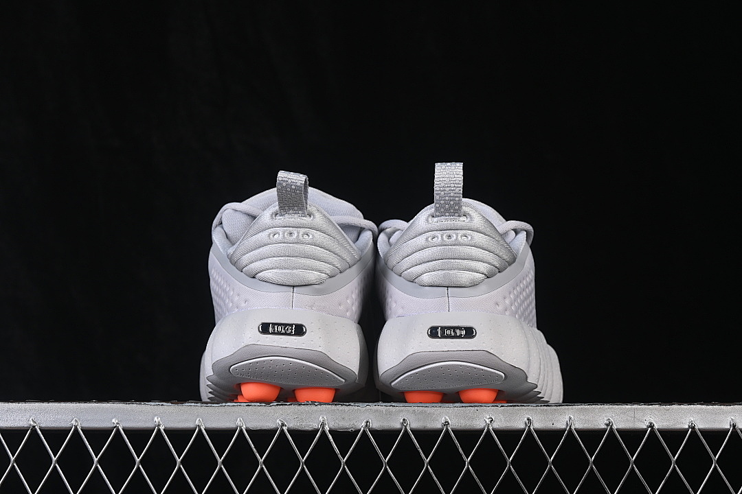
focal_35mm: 75
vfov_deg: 18.2
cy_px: 247
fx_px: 1546
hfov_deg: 27.0
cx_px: 371
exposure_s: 1/80
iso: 160
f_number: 8
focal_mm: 50
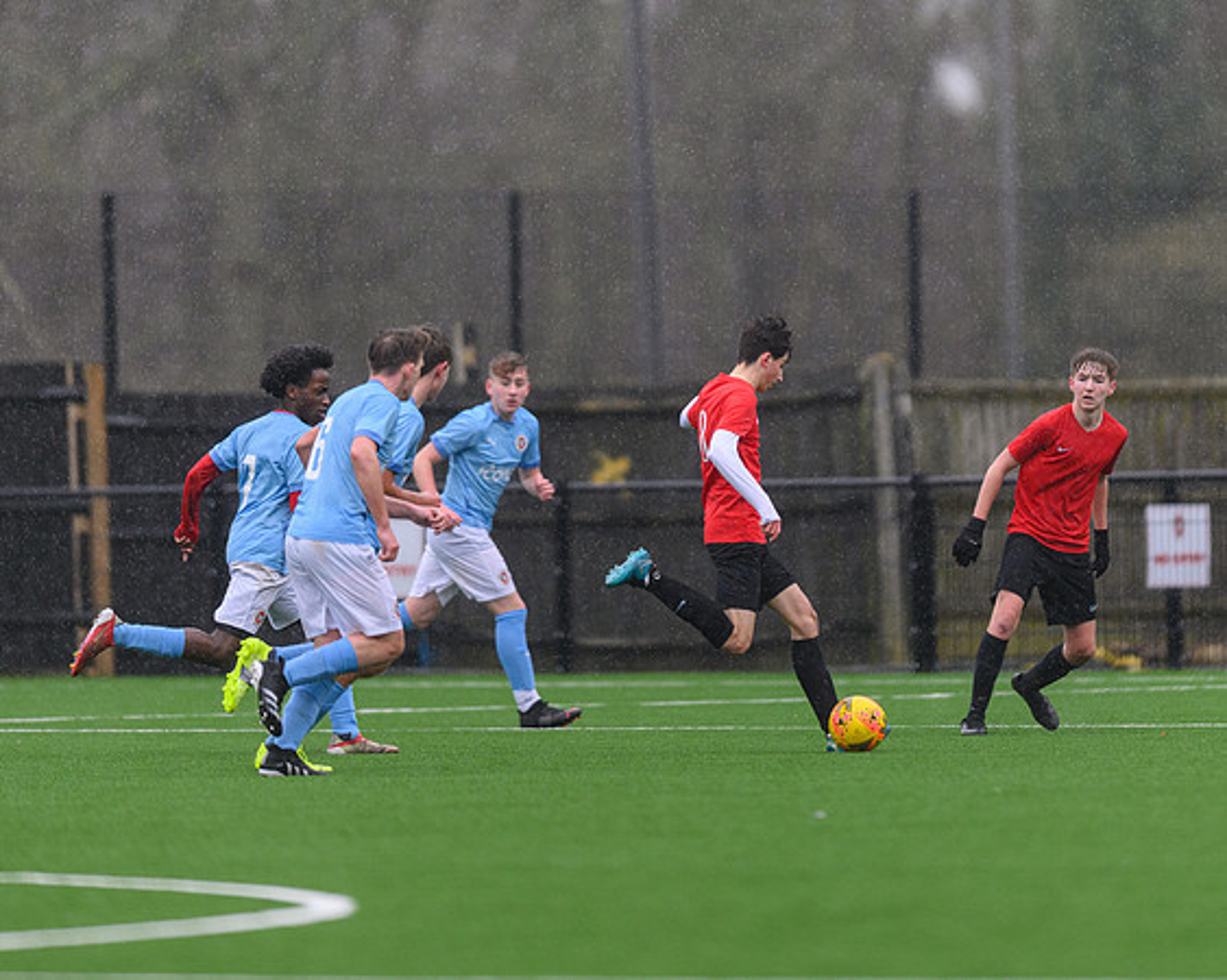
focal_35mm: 502
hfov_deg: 3.9
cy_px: 488
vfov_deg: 3.1
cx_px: 719
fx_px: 18209
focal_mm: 400
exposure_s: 1/2000
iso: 1400
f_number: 2.8
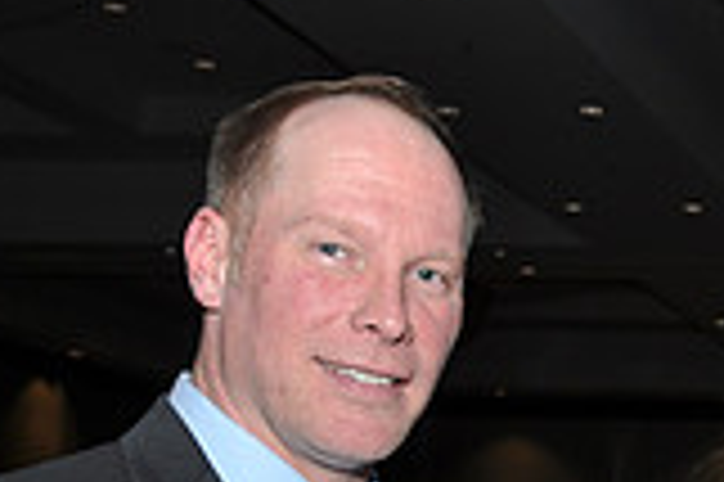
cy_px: 795
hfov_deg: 16.3
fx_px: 2391
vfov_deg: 10.9
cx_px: 949
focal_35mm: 119
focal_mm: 22
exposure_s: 1/60
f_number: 4
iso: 200
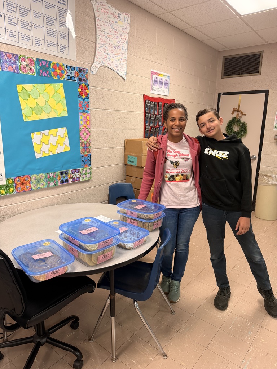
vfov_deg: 71.6
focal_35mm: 24
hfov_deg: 56.8
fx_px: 256
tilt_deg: -13.3
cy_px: 184
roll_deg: -1.1
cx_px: 138
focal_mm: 6.76
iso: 160
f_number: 1.78
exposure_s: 1/60
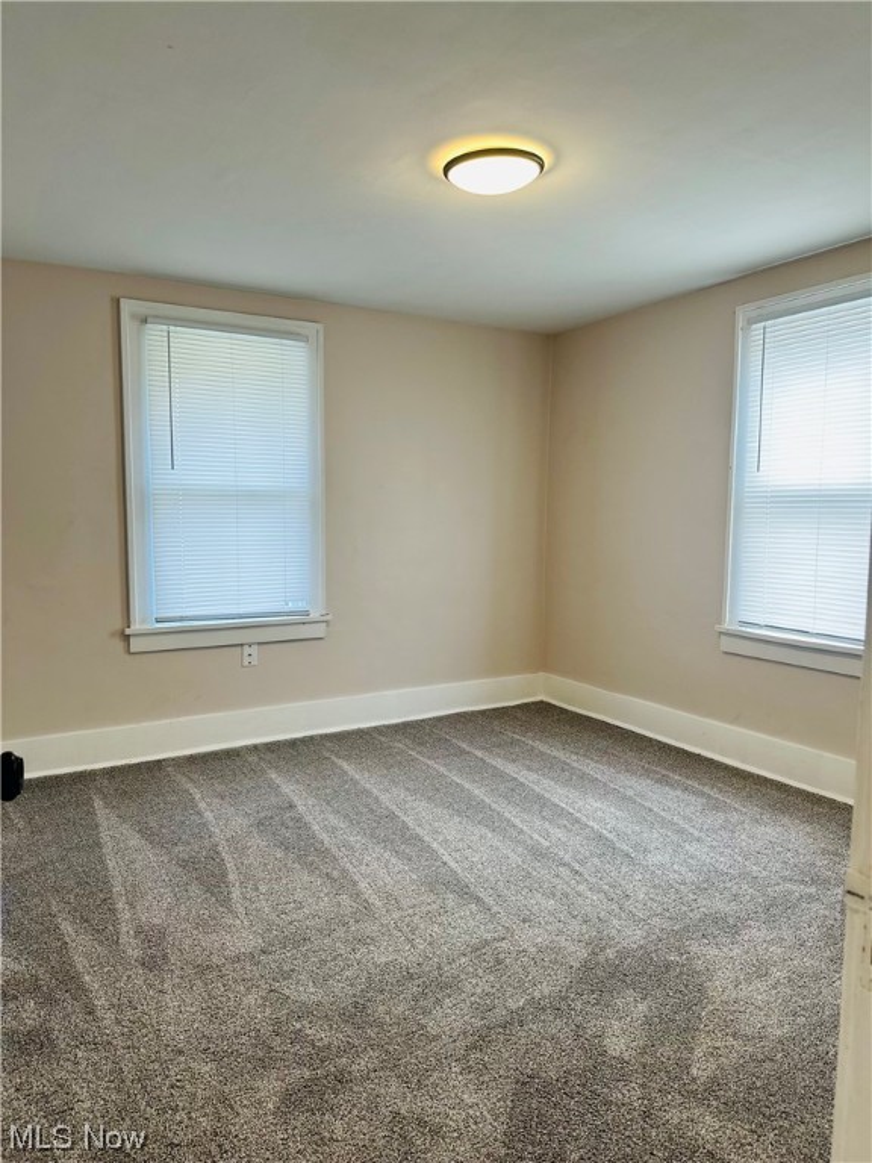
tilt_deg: -4.6
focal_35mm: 24
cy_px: 582
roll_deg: -0.5
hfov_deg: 56.8
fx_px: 806
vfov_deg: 71.6
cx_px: 436
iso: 100
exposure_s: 1/120
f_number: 1.78
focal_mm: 6.86
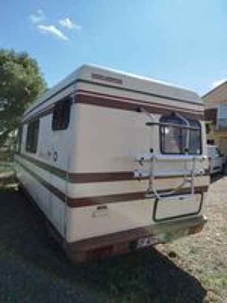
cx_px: 114
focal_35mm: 24
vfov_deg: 71.6
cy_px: 152
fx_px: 210
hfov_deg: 56.8
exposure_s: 1/1657
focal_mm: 5.31
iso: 50
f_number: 1.7
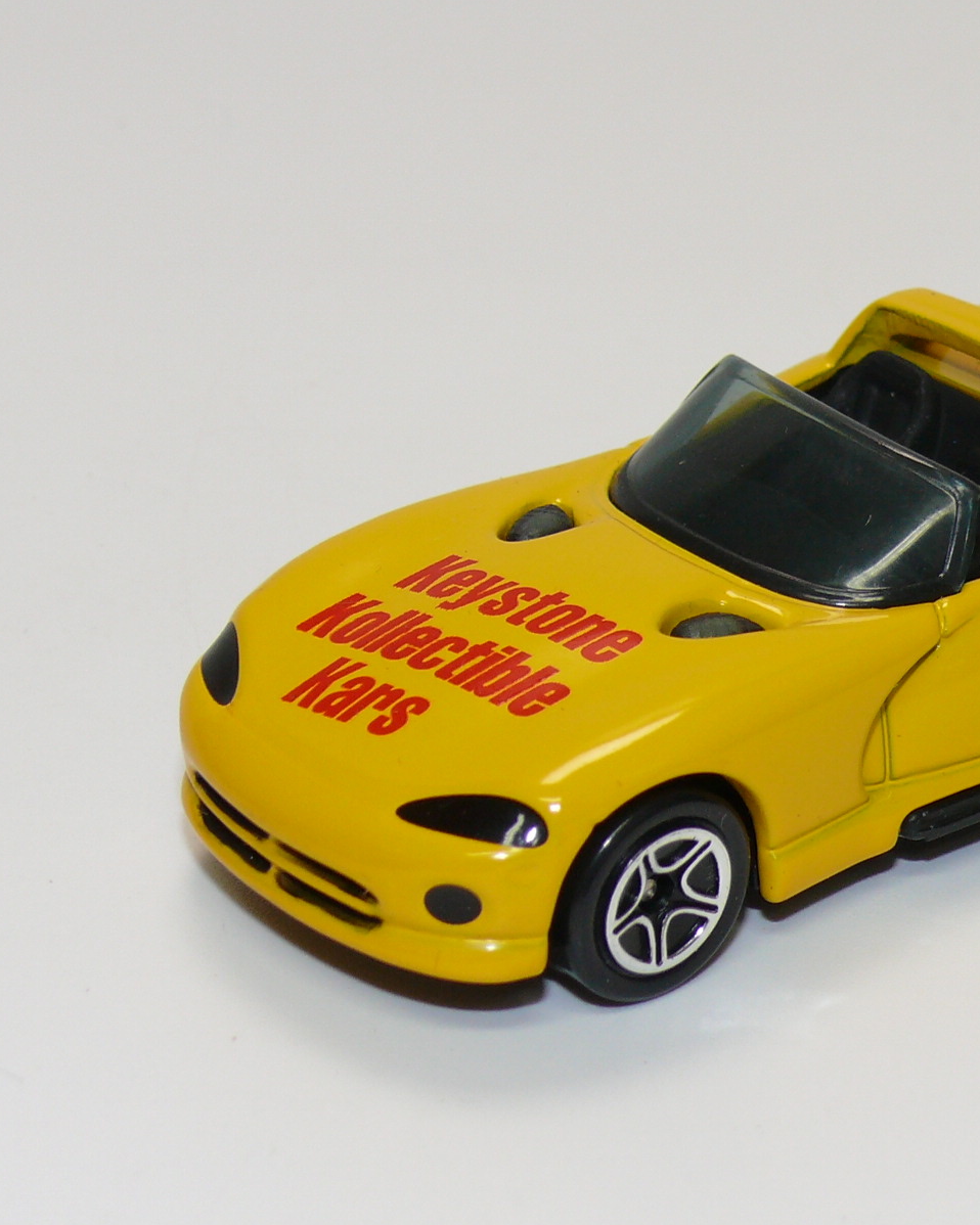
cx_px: 790
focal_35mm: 133
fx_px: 4823
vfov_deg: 14.5
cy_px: 612
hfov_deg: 11.6
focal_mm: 13.3
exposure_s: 1/30
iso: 100
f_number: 4
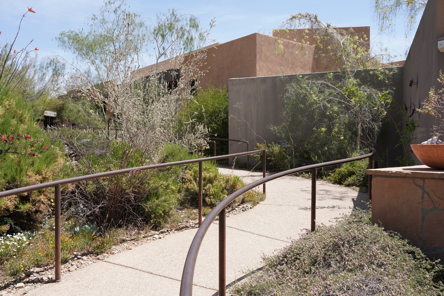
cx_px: 222
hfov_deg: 58.7
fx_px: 395
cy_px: 148
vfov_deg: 41.1
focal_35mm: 32
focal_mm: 32
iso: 100
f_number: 11
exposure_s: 1/100
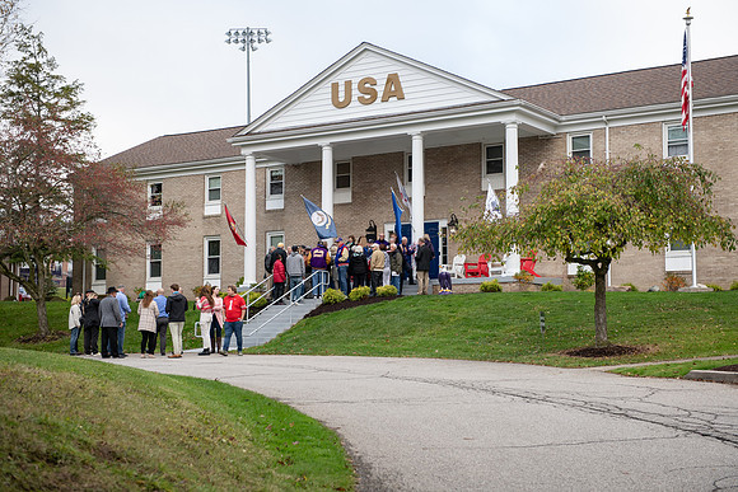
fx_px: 1189
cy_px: 246
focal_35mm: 58
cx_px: 369
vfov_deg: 23.4
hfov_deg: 34.5
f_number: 4
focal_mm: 58
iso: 250
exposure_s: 1/250
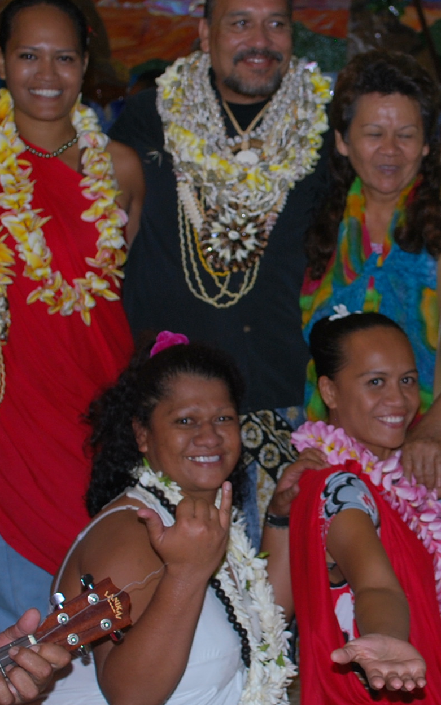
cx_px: 373
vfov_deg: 29.0
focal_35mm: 71
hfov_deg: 18.1
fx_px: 1366
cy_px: 364
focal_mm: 20
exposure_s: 1/60
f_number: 3.8
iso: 200
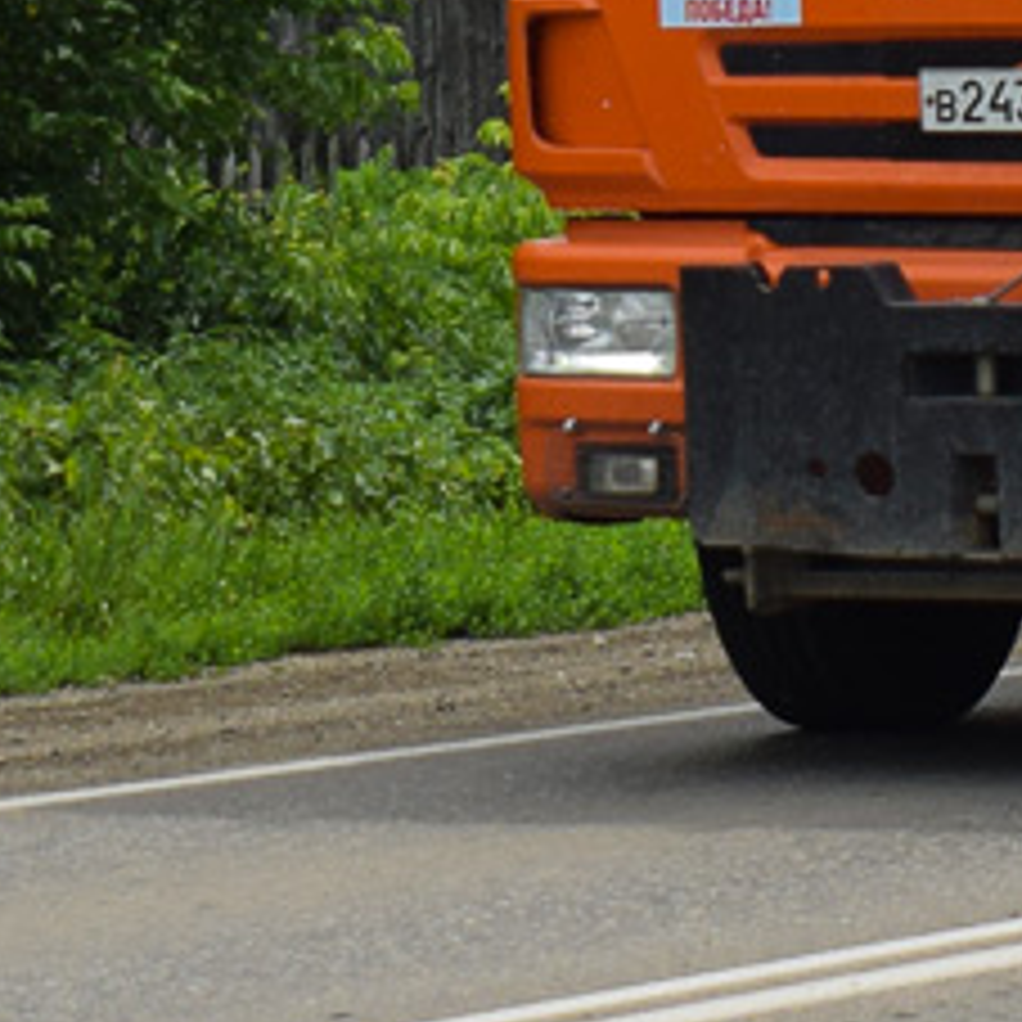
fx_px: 7649
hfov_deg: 7.5
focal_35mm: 229
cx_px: 1441
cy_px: -572
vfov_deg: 7.5
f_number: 6.3
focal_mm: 34
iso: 200
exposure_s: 1/800
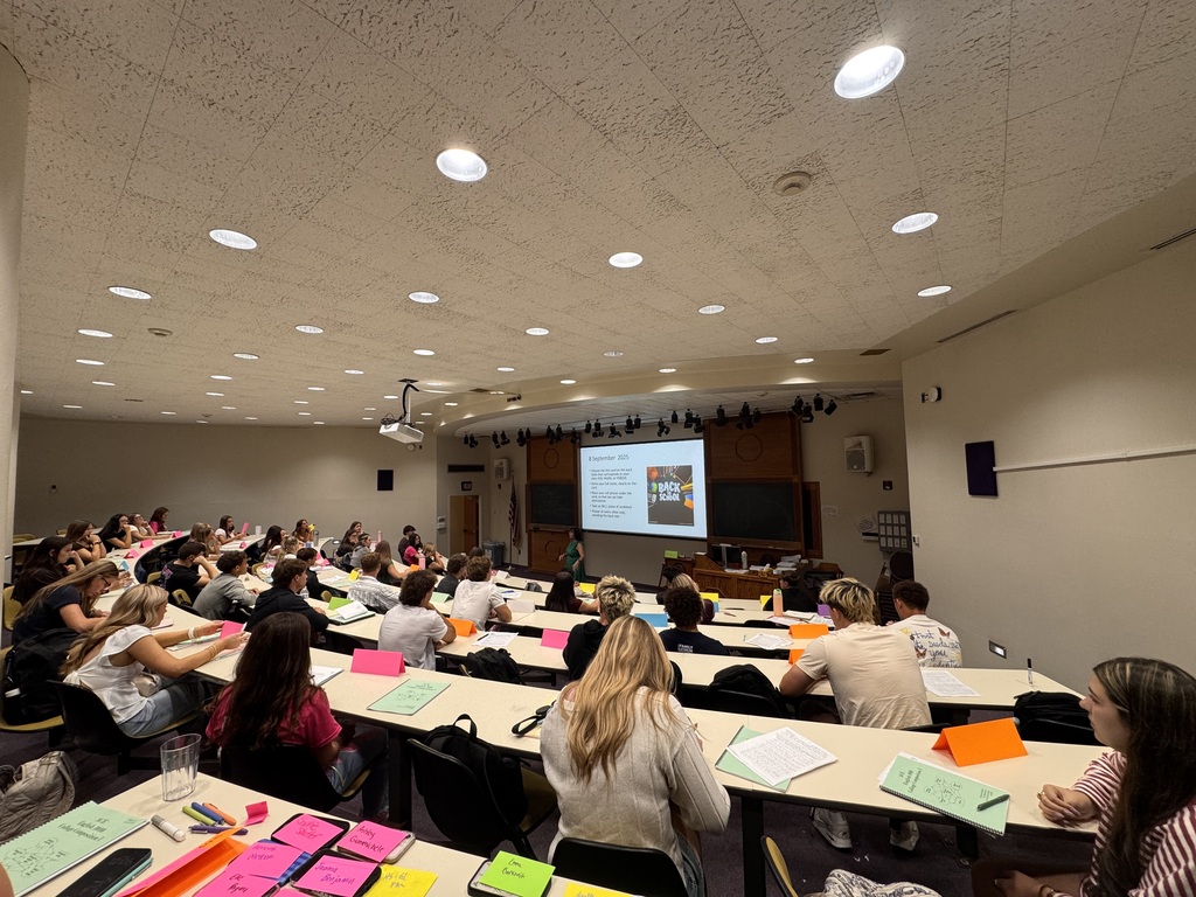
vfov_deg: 85.7
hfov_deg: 102.1
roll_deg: +1.6
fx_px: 484
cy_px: 448
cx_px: 598
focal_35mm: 14
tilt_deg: +3.1
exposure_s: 1/60
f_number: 2.2
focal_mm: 2.22
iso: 160
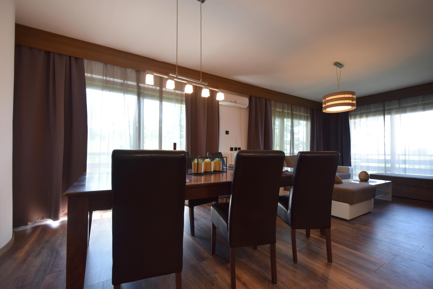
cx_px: 216
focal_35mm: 15
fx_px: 180
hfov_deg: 100.4
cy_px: 144
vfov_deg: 77.3
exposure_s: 1/60
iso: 400
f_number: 4
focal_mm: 10
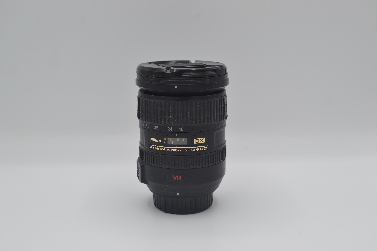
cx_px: 188
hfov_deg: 41.1
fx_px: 503
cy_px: 126
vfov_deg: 28.1
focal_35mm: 48
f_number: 5.6
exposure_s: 1/125
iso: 110
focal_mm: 32
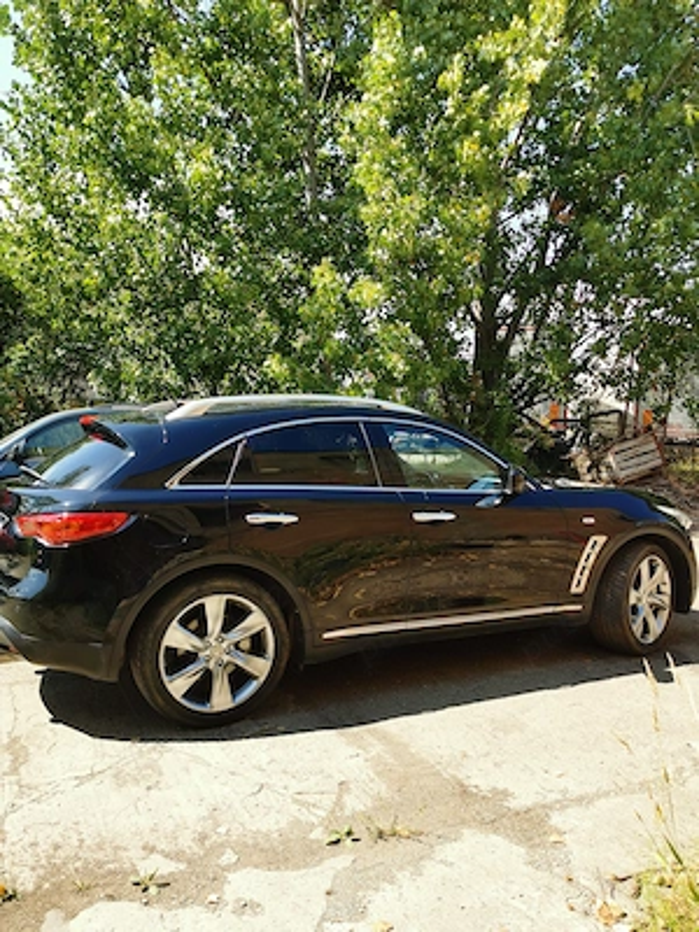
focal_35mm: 29
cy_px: 466
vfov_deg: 61.7
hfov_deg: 48.2
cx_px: 350
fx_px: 781
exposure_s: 1/1582
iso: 50
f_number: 1.6
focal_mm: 5.56
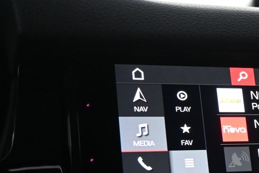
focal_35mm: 88
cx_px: 342
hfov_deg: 20.9
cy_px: 204
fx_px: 634
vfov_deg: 15.0
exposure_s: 1/60
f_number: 4
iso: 3200
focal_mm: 20.5
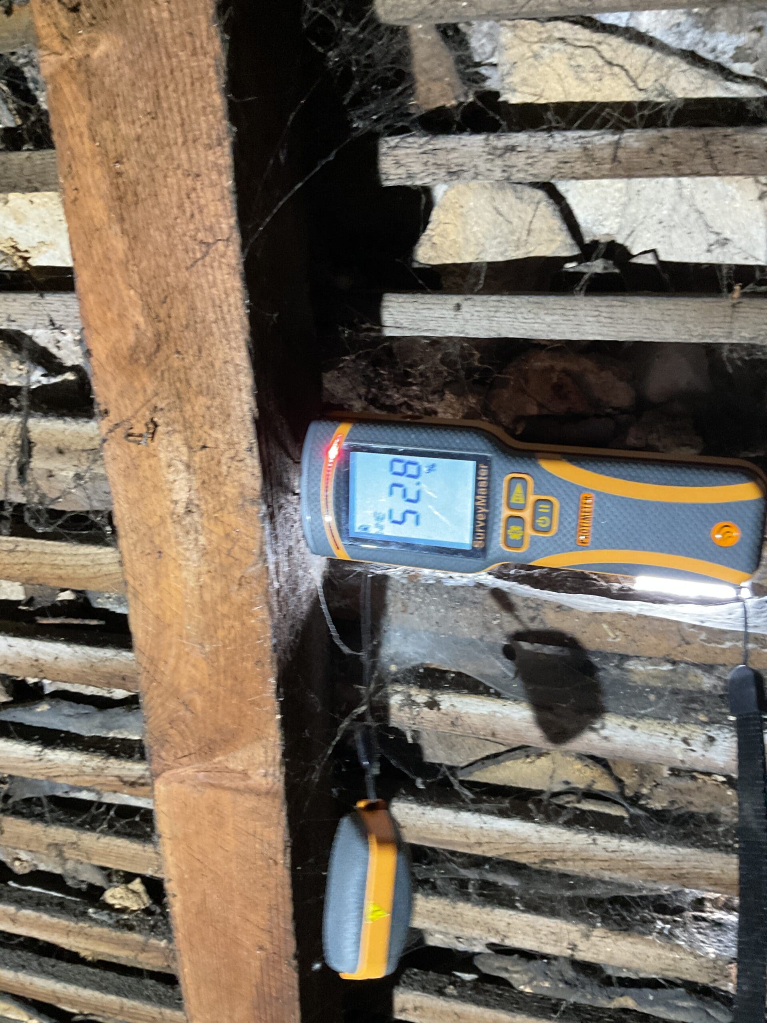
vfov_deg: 61.7
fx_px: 857
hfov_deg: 48.2
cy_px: 512
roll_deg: -10.6
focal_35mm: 29
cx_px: 384
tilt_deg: +27.7
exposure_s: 1/33
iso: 200
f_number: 1.8
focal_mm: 3
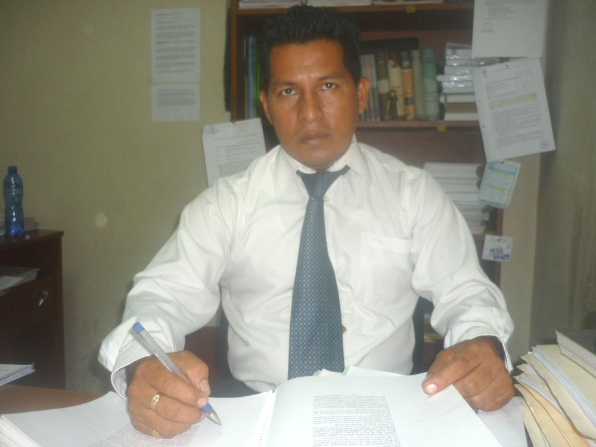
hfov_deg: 55.4
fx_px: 568
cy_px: 224
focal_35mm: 33
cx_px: 298
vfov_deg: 42.9
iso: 100
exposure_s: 1/30
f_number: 2.8
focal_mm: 5.5
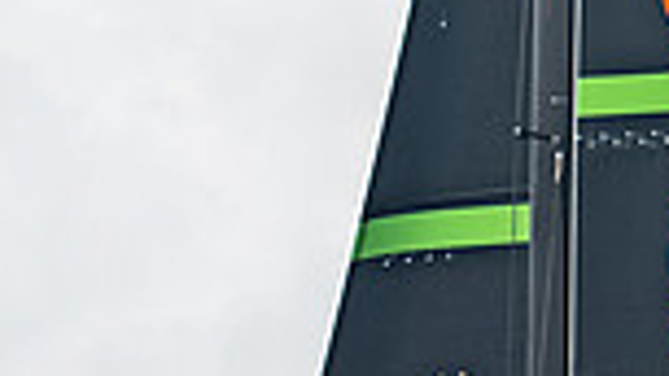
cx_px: 219
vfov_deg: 1.2
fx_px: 18286
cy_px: 898
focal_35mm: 1031
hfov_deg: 2.1
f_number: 4
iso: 100
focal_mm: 200
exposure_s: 1/1000
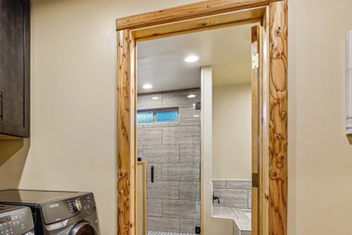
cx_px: 98
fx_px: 274
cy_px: 168
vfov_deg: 45.3
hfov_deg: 62.5
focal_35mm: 28
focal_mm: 13
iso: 400
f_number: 8
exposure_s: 1/5
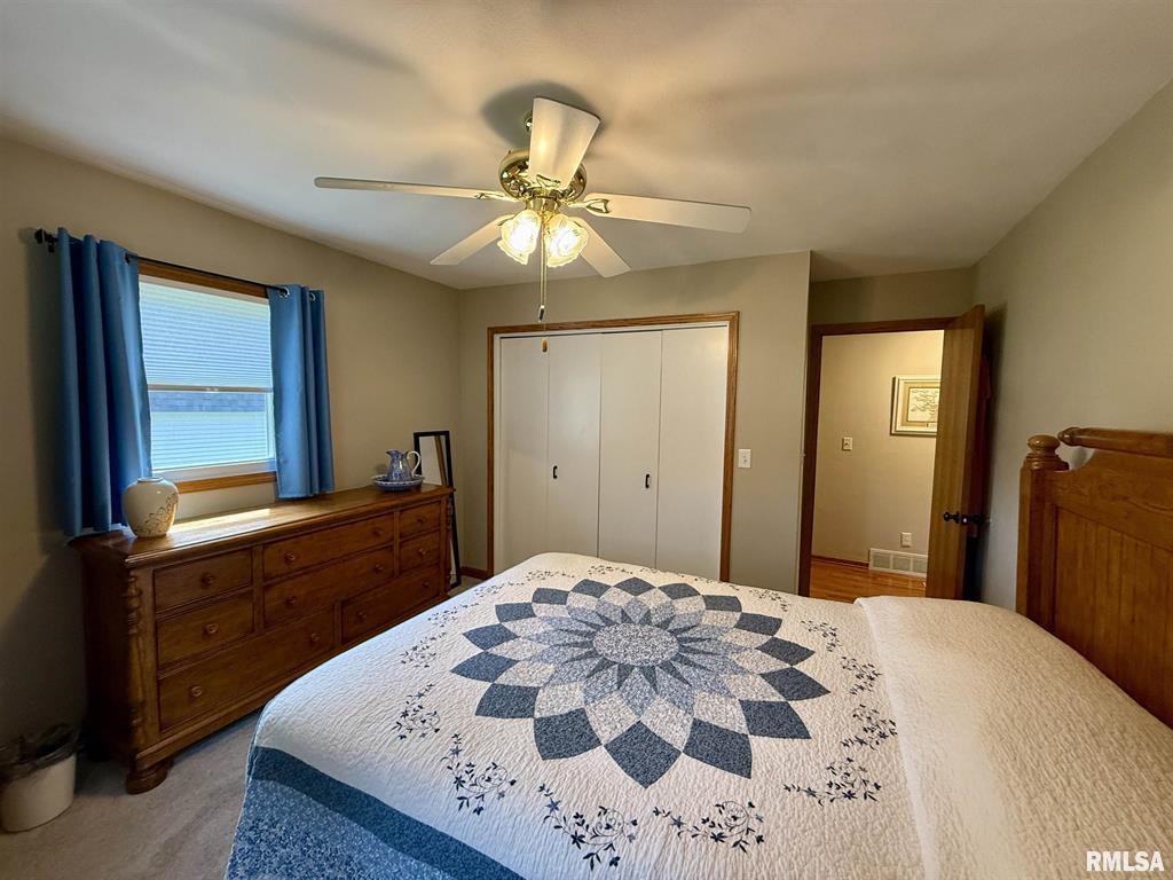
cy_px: 440
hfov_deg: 102.1
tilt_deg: -3.8
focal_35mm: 14
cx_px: 586
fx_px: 474
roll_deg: -0.3
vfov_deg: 85.7
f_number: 2.2
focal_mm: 2.22
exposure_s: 1/60
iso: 320
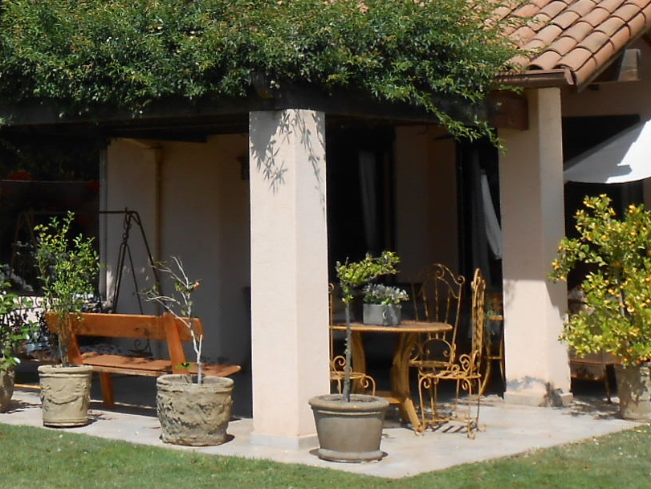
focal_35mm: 84
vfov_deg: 17.3
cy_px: 24
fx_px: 1580
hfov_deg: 22.5
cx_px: 24
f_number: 3.8
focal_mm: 5.3
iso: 80
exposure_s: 1/800
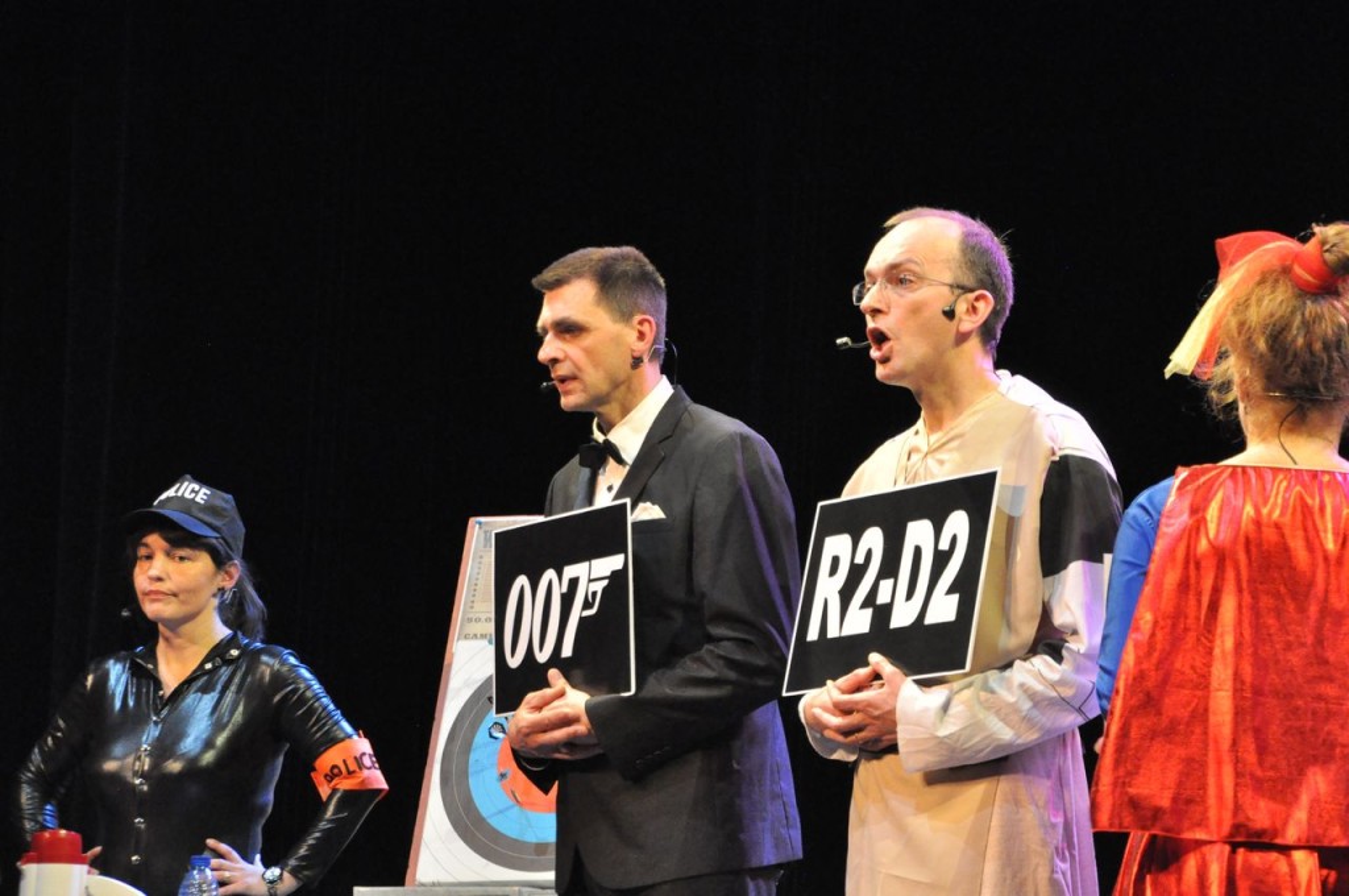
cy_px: 448
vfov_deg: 10.1
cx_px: 674
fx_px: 5052
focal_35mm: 135
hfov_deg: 15.2
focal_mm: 90
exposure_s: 1/100
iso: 3200
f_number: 5.6
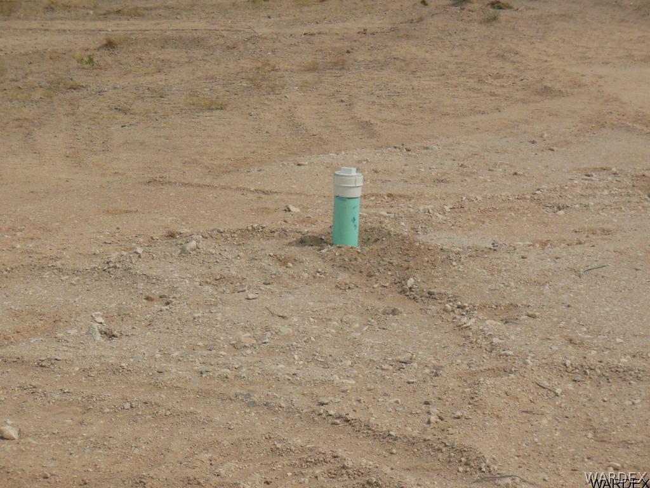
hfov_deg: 20.0
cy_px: 244
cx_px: 325
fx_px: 1840
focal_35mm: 98
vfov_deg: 15.1
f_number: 9.4
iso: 400
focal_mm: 17.5
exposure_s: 1/1250
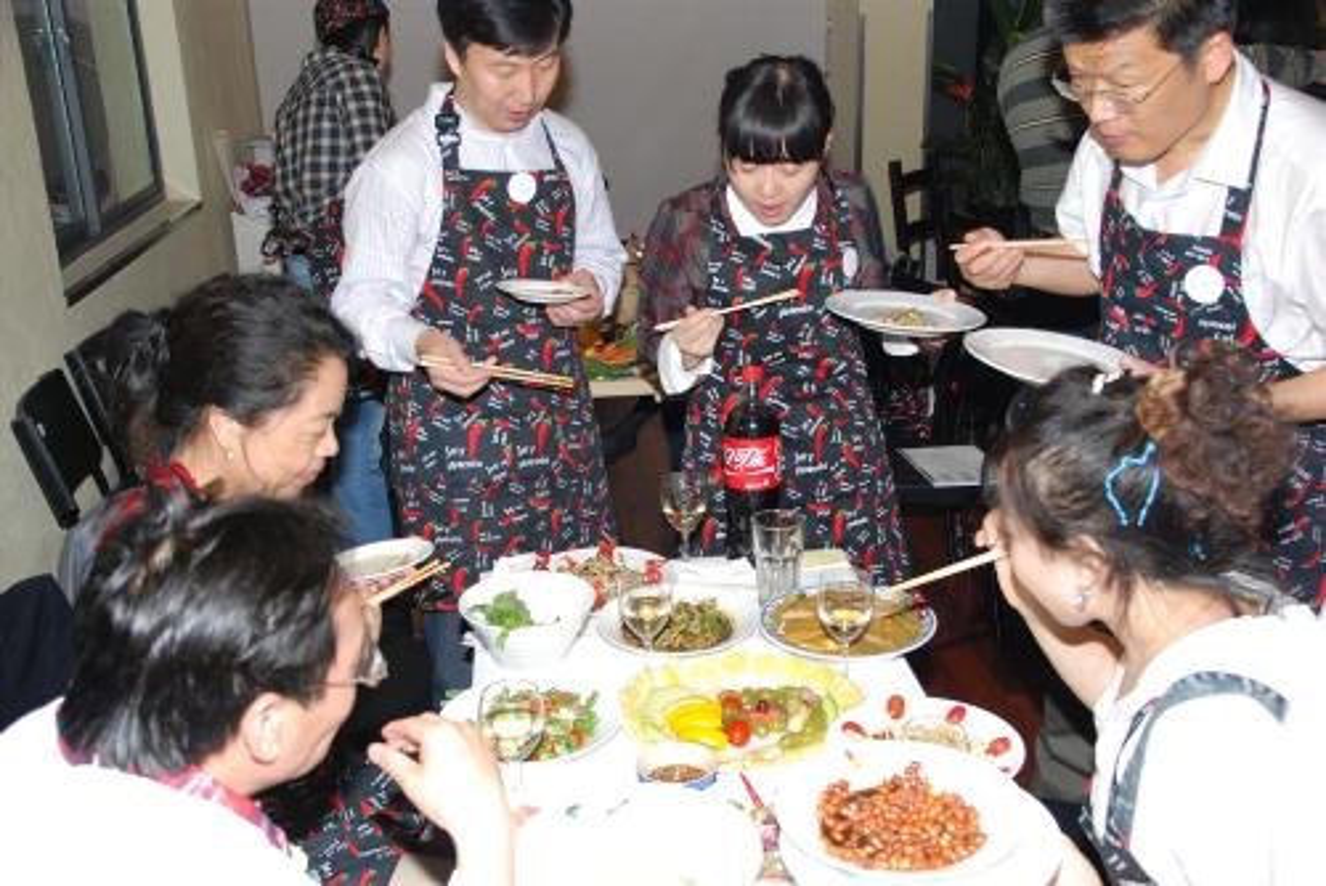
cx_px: 663
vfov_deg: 34.3
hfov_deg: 49.5
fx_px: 1437
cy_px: 443
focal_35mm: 39
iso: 320
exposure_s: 1/60
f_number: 5.6
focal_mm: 26
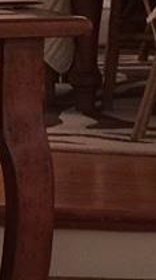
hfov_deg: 4.7
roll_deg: +0.1
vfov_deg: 8.7
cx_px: -261
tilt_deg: -7.2
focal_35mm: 247
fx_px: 1823
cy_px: 138
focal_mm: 4.15
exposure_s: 1/4
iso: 64
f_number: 2.2
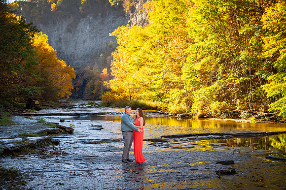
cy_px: 84
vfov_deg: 25.8
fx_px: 416
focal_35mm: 52
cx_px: 141
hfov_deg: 38.0
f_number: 2.8
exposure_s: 1/1000
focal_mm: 45
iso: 250
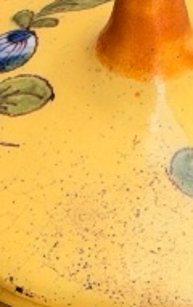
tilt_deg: -55.7
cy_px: 571
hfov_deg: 4.1
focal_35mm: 319
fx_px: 2675
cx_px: 26
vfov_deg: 6.4
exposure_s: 1/350
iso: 64
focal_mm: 6.93
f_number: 1.8
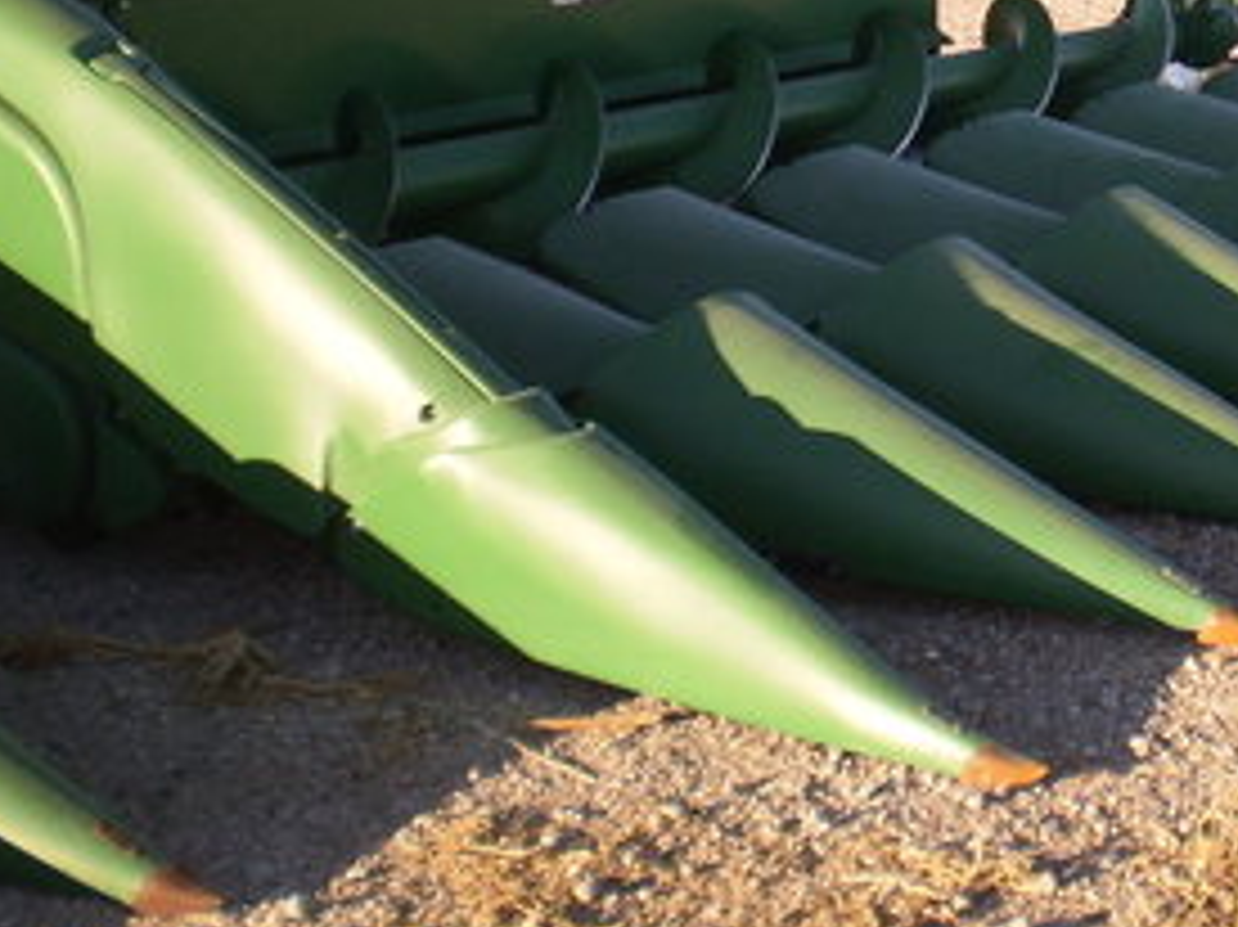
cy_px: 112
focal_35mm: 83
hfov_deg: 23.0
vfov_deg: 17.5
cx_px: 1103
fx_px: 2967
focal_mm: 7.4
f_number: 3.5
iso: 64
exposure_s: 1/500
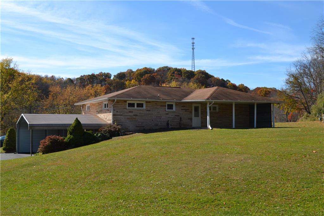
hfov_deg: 46.4
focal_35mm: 42
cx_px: 162
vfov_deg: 31.9
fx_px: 378
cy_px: 108
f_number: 9
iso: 100
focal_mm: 28
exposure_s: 1/200
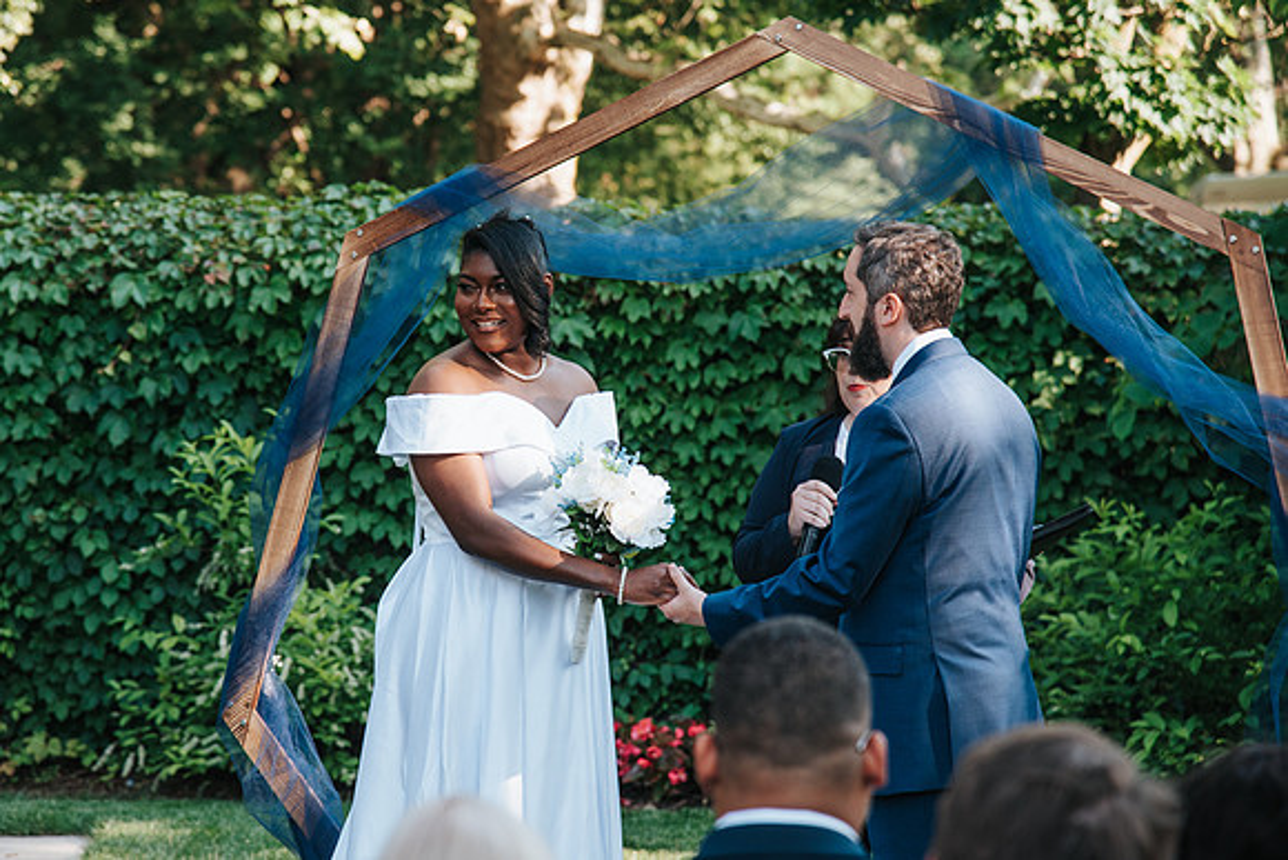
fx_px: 4998
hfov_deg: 14.7
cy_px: 360
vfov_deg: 9.8
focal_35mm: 140
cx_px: 538
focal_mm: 120
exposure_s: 1/320
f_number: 4.5
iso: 400
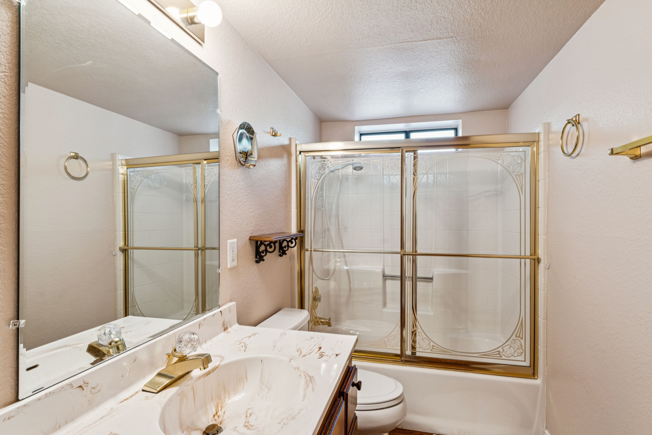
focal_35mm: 18
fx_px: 328
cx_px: 326
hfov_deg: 89.7
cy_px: 218
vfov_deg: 67.1
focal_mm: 18.1
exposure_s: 3.2
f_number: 13
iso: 100
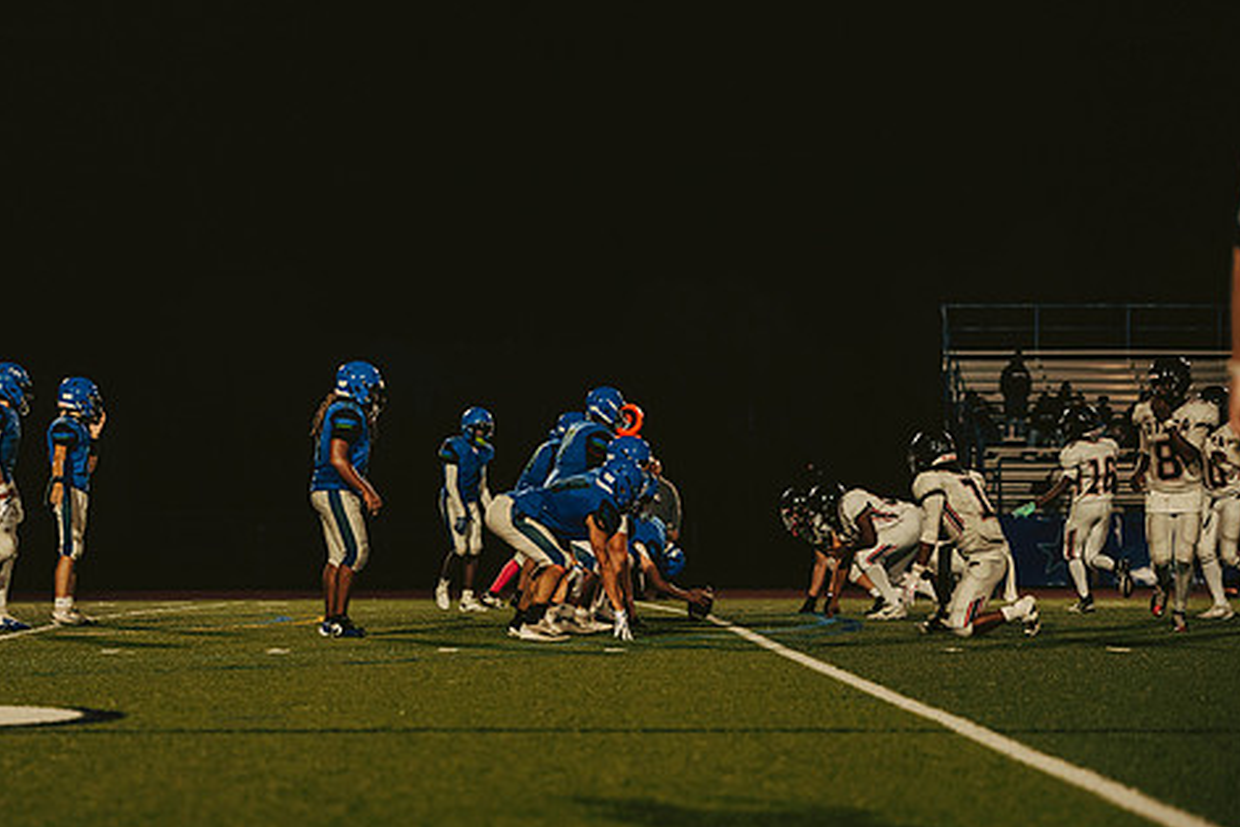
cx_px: 502
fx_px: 4444
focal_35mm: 129
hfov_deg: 15.9
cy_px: 463
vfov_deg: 10.6
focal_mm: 105
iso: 2500
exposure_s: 1/1000
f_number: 2.8
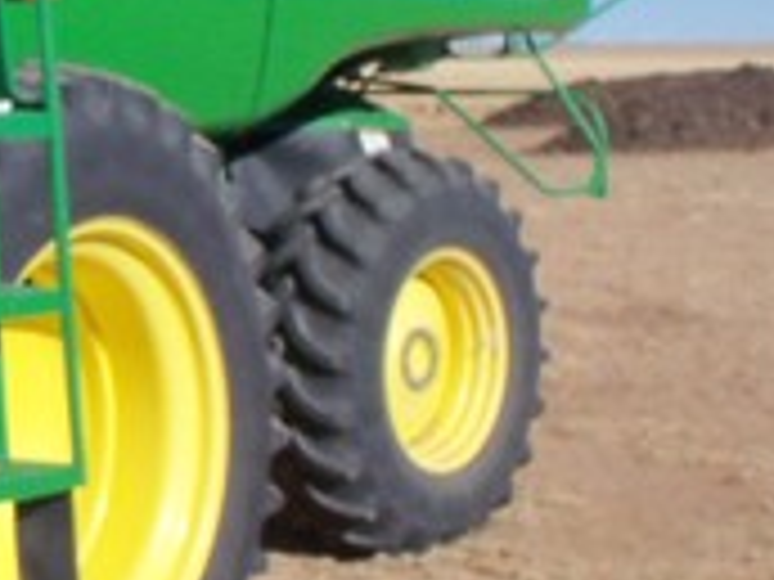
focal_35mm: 111
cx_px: -324
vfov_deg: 13.2
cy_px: 72
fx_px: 2482
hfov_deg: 16.4
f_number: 5.5
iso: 80
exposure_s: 1/500
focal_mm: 6.3
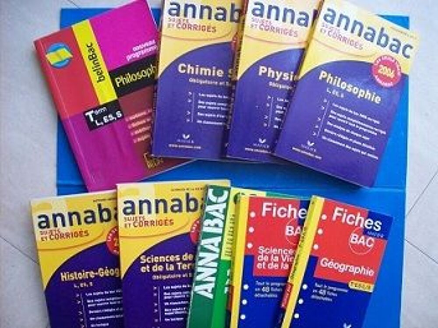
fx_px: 455
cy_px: 164
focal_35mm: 36
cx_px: 219
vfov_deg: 39.6
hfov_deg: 51.4
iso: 160
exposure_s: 1/16.1
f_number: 2.7
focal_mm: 6
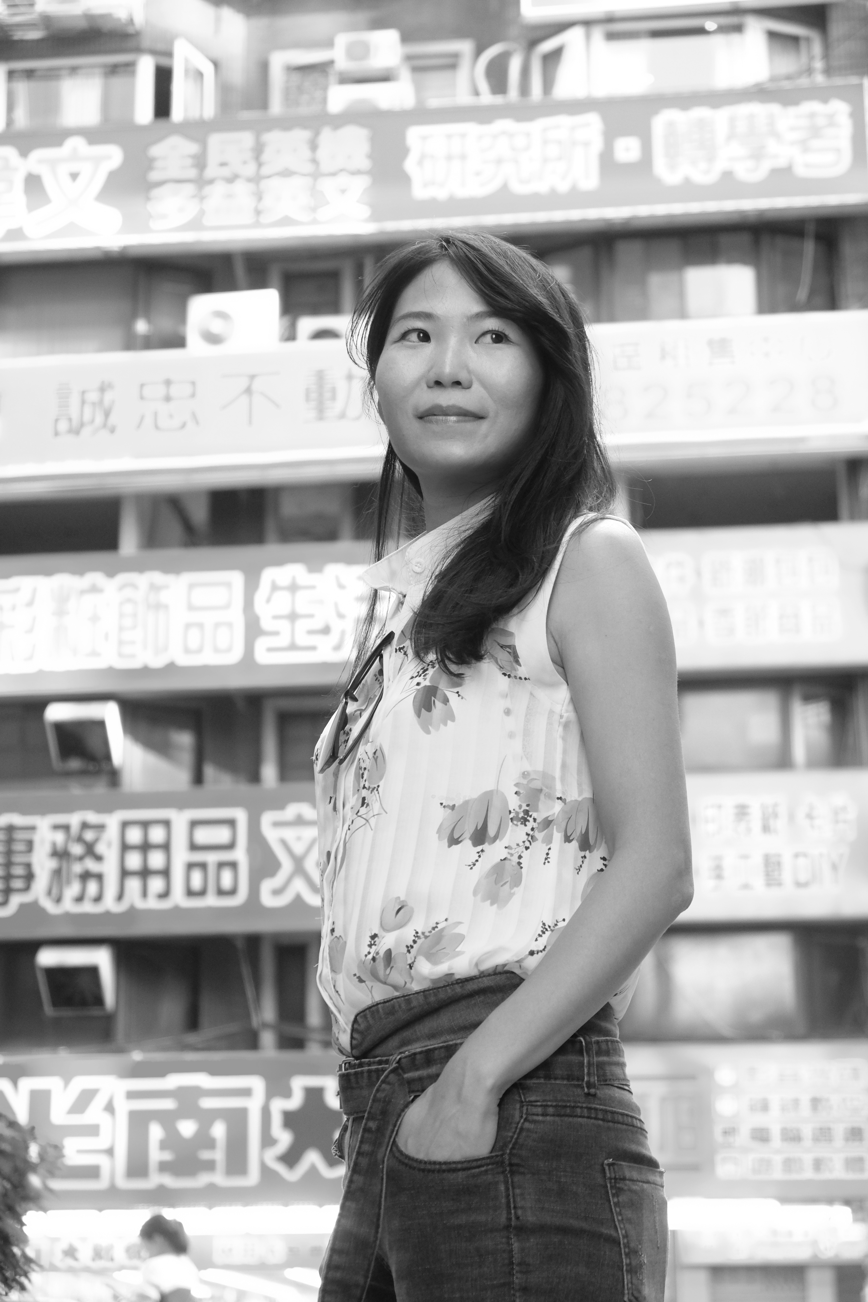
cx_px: 434
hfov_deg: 20.3
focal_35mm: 67
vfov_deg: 30.1
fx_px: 2423
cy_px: 651
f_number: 4
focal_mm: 44.4
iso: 2000
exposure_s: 1/160
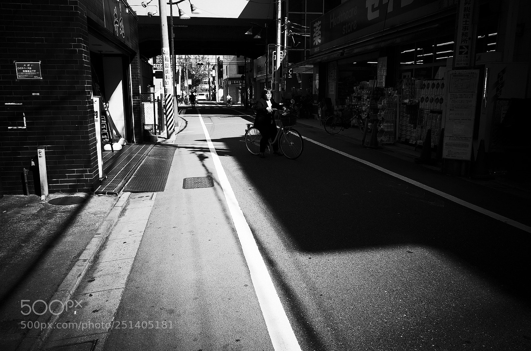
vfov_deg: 46.2
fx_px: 412
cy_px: 176
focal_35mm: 28
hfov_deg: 65.6
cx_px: 266
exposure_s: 1/320
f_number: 5.6
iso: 100
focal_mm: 18.3
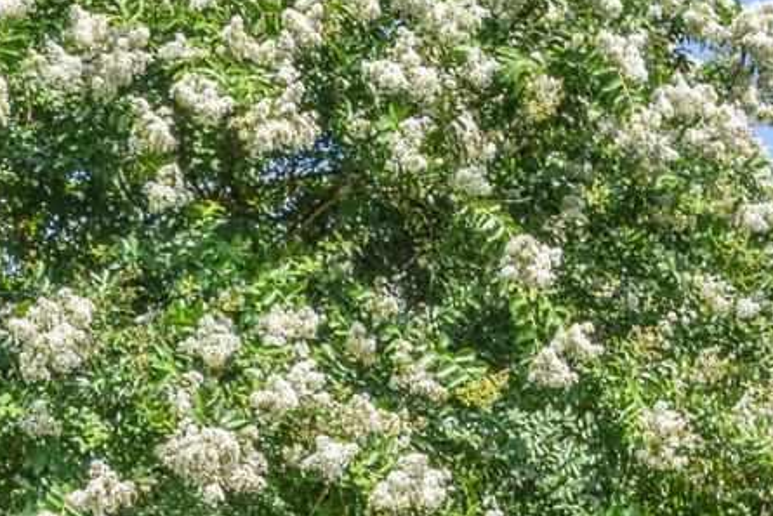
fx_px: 3148
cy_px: 1217
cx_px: -238
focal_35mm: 147
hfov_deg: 13.5
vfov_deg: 8.6
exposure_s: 1/500
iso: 320
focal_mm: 17.4
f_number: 8
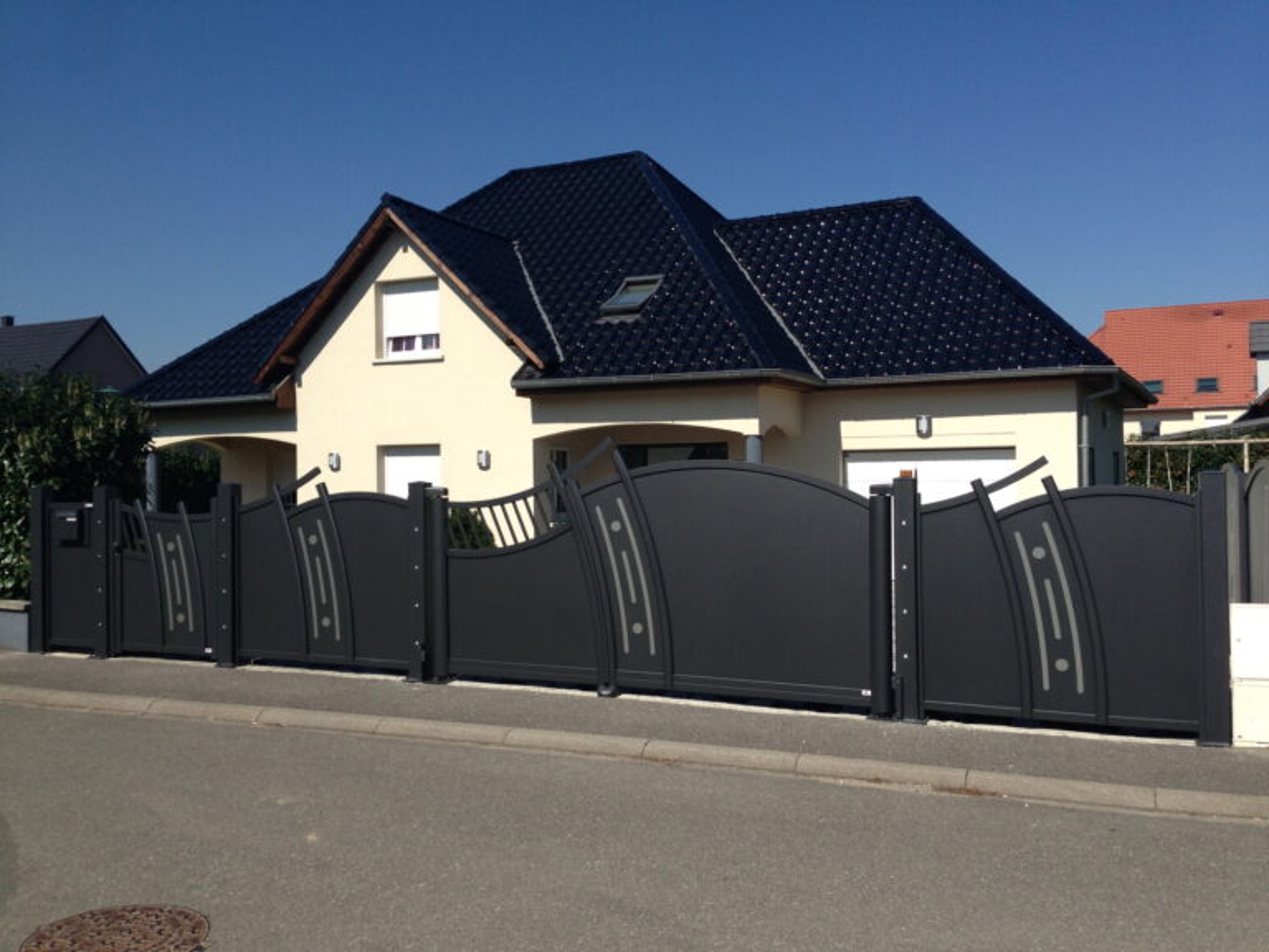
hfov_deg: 55.4
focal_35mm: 33
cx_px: 634
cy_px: 476
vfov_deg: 42.9
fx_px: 1210
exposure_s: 1/2008
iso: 50
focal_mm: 4.13
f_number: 2.4
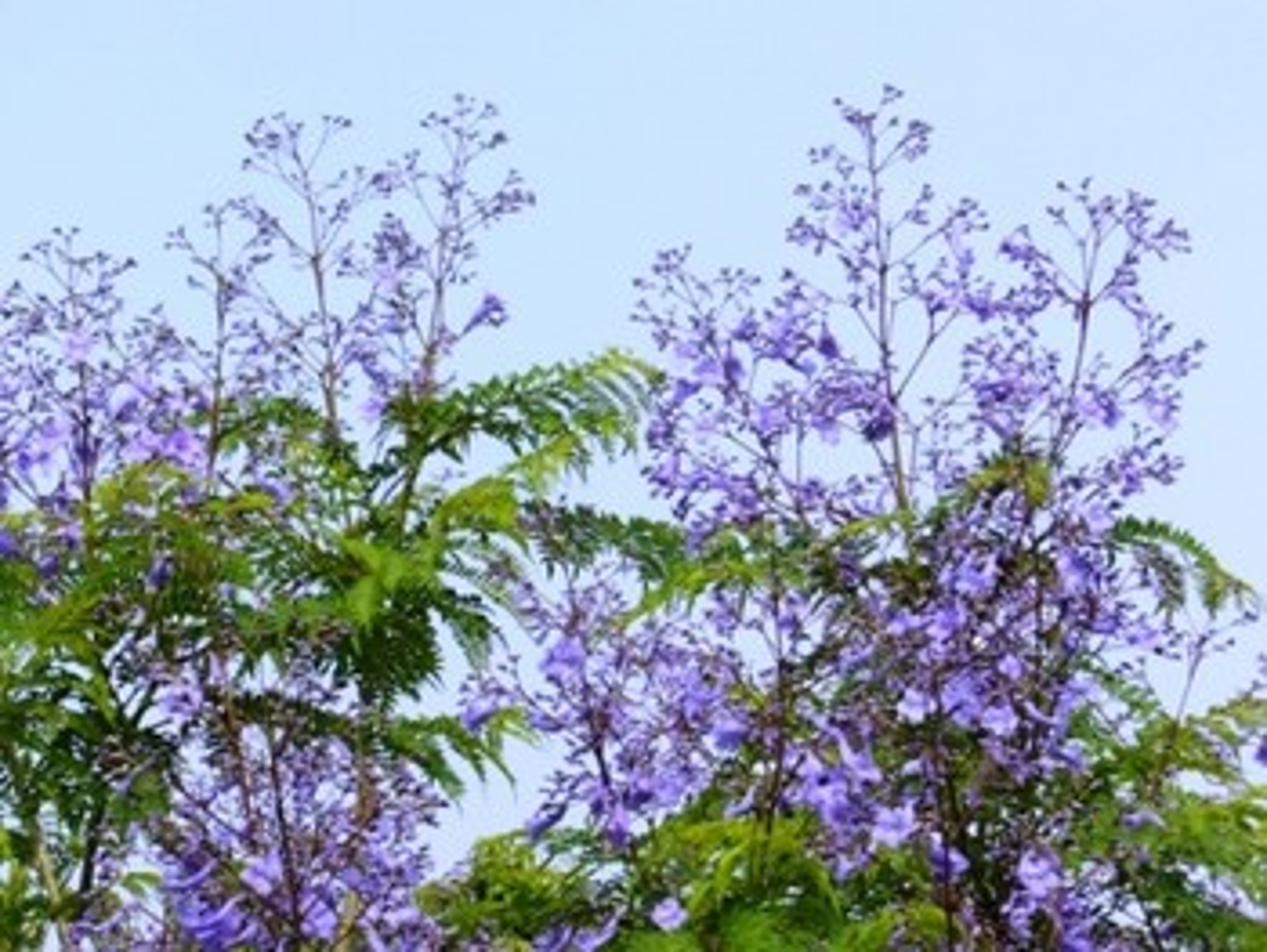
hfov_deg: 18.7
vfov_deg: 14.1
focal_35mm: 105
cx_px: 634
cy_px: 476
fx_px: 3846
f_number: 10
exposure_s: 1/100
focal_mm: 17.4
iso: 80
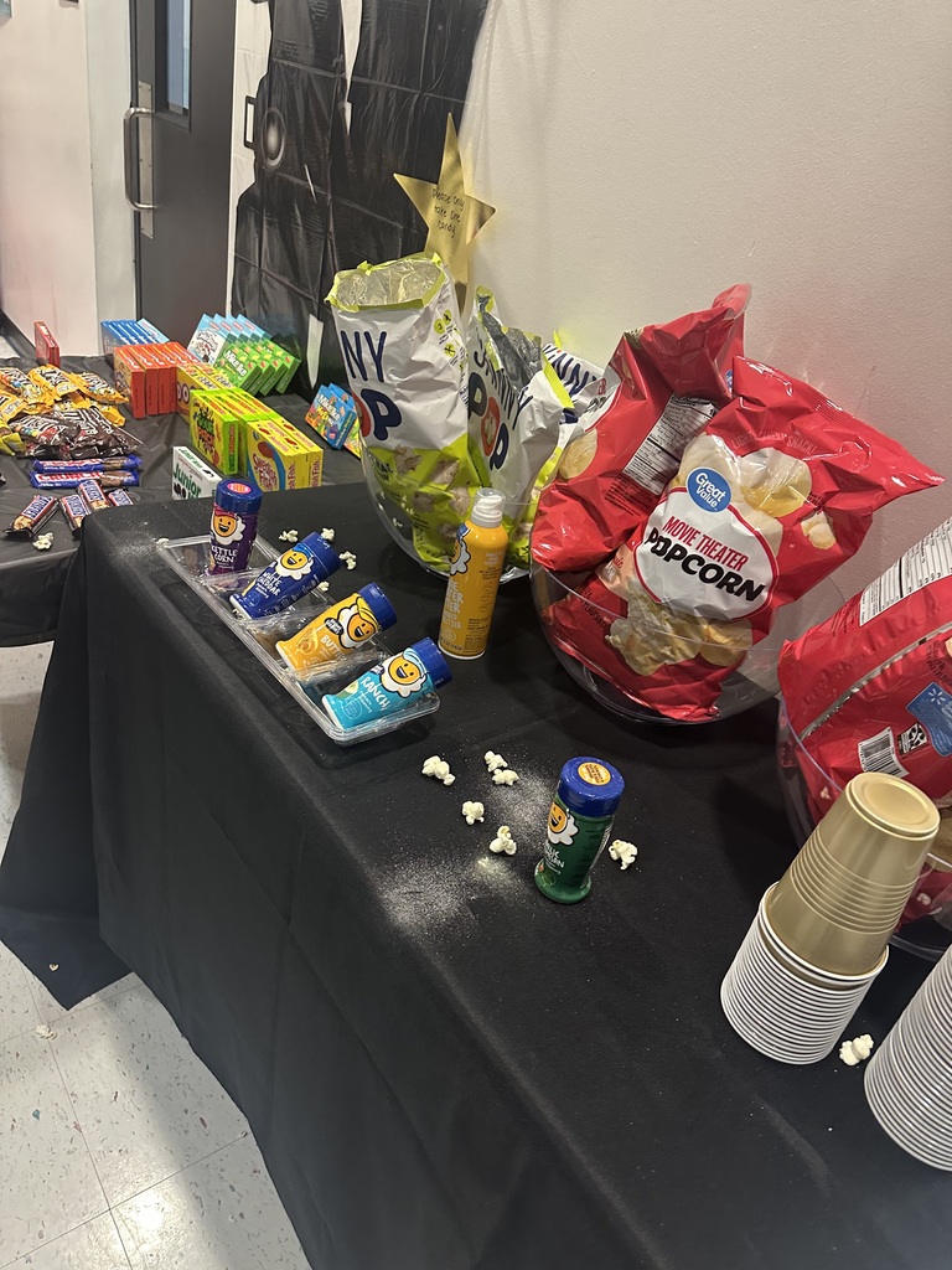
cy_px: 635
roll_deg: -10.3
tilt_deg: -32.0
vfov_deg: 71.6
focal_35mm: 24
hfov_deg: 56.8
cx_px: 476
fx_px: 880
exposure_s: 1/60
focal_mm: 6.86
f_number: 1.78
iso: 400
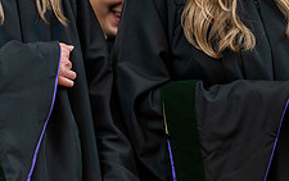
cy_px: -33
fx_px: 3003
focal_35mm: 381
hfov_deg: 5.5
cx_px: -36
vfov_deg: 3.4
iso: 1250
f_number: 3.2
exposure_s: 1/160
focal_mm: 145
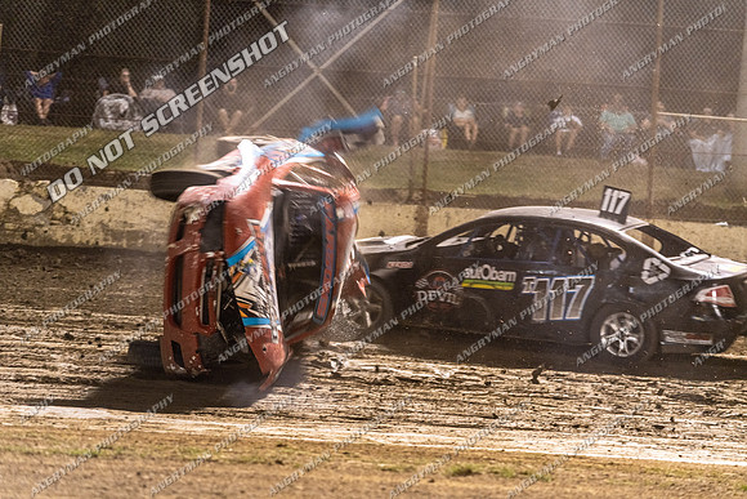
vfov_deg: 11.9
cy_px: 250
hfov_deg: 17.8
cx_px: 374
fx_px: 2387
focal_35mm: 115
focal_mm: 115
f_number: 2.8
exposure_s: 1/160
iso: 1600
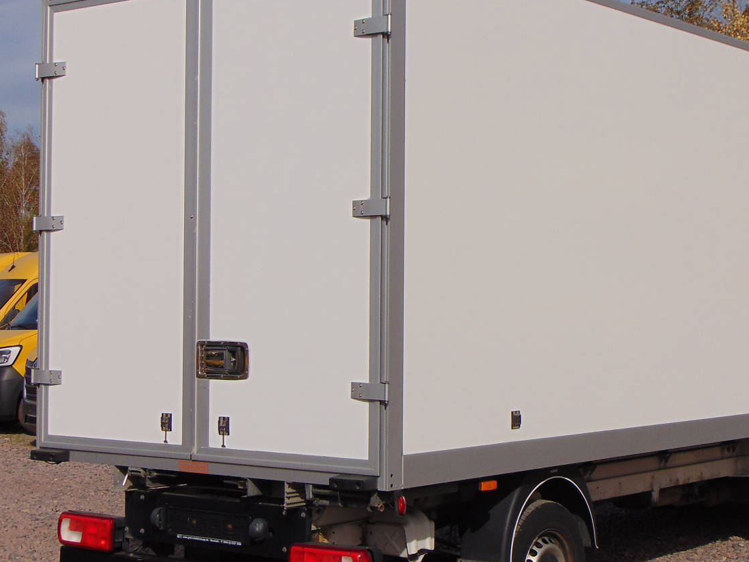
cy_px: 277
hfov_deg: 26.9
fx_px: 1558
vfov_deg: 20.4
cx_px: 473
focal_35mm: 72
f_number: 9
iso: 80
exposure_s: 1/320
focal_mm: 9
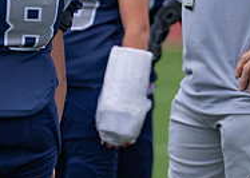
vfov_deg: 2.1
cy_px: -60
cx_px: 232
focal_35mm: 695
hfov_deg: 2.9
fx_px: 4928
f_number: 2.8
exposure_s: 1/1000
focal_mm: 185
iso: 640
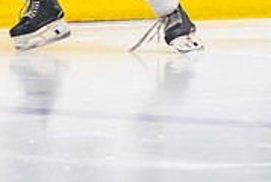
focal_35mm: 993
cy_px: -101
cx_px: 14
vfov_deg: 1.4
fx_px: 7487
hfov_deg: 2.1
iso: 2000
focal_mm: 180
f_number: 3.2
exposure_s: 1/640
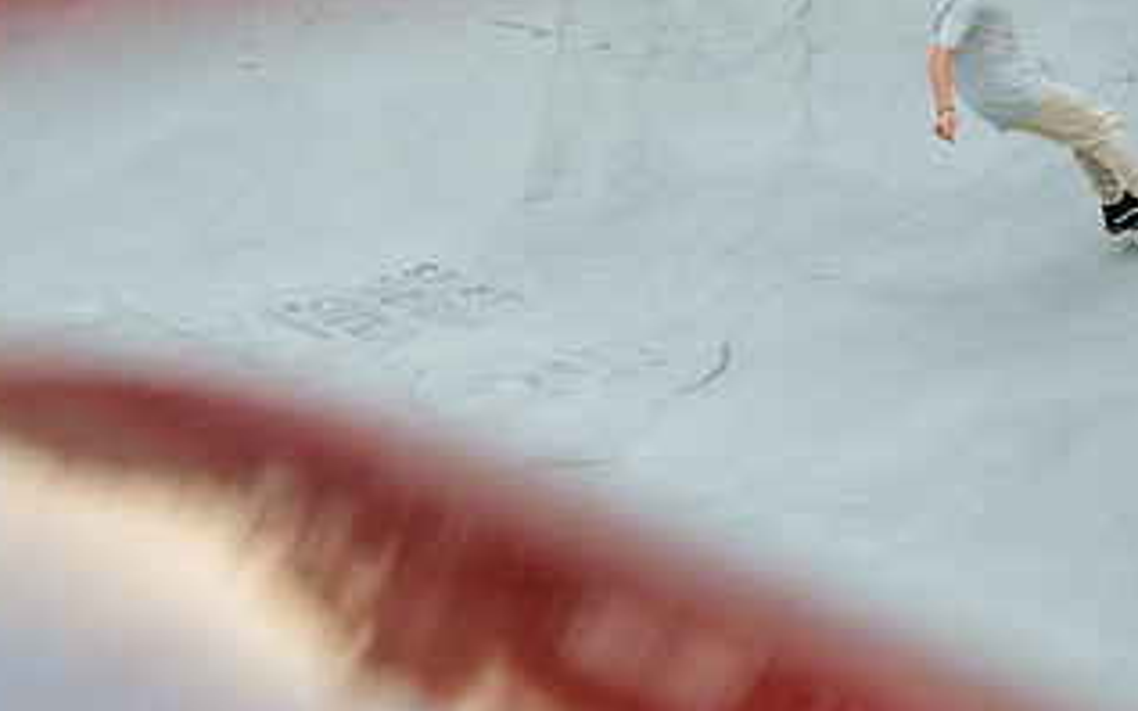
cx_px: 749
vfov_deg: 13.0
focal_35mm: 100
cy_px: 178
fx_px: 3101
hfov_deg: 20.7
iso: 2500
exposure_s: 1/640
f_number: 4
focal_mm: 48
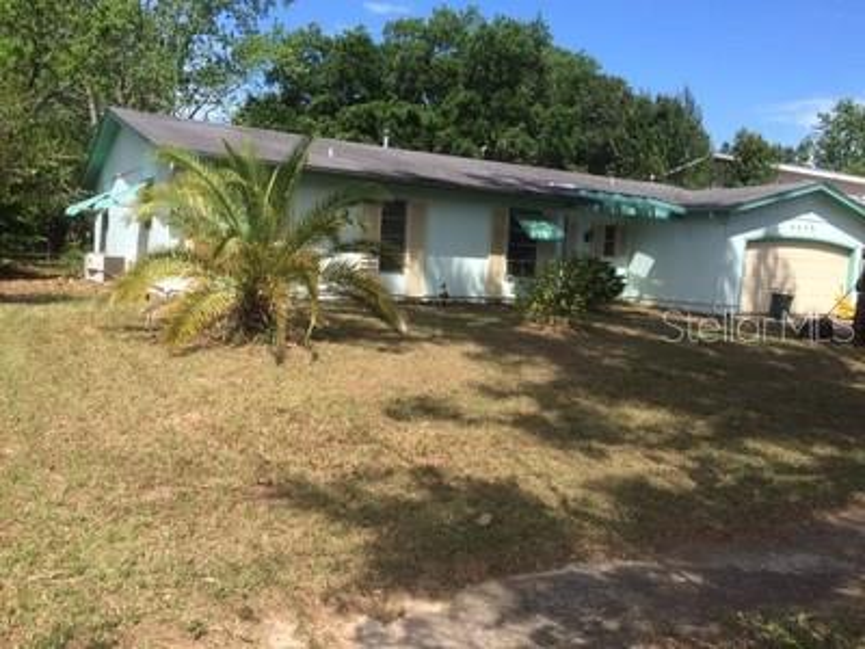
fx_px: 725
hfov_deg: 61.7
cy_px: 324
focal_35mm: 29
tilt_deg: -4.6
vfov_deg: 48.2
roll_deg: -2.4
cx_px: 432
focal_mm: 4.15
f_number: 2.2
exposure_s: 1/1282
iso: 32
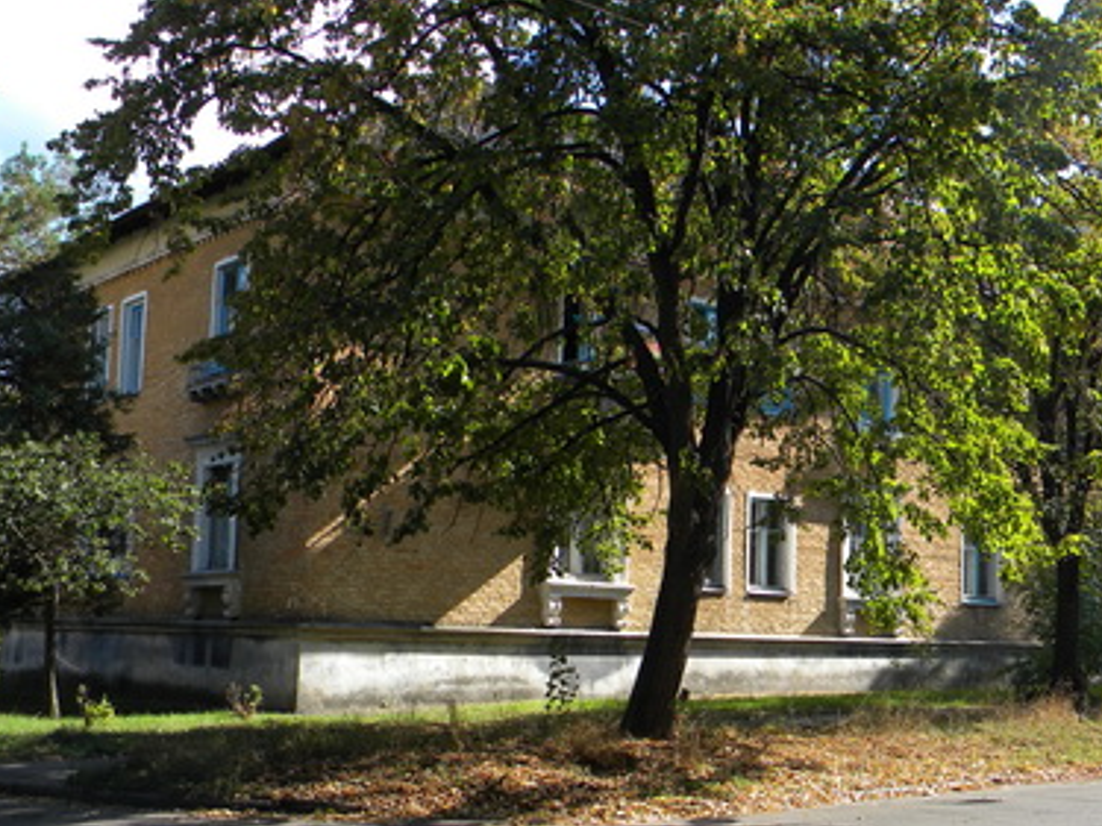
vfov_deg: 30.2
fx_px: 1528
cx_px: 696
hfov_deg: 39.4
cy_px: 489
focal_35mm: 48
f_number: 3.7
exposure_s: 1/300
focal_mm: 6.4
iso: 80
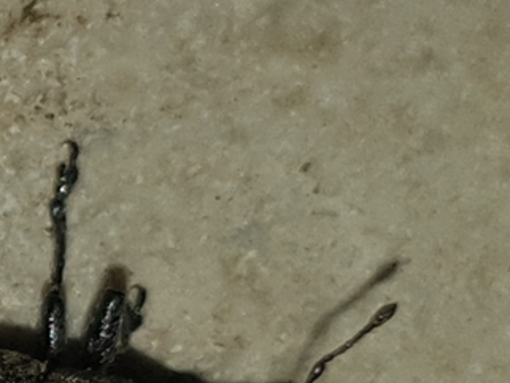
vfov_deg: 20.2
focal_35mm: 69
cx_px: 19
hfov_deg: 26.8
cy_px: 432
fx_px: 1017
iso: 50
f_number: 2.4
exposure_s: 1/1543
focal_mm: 4.3
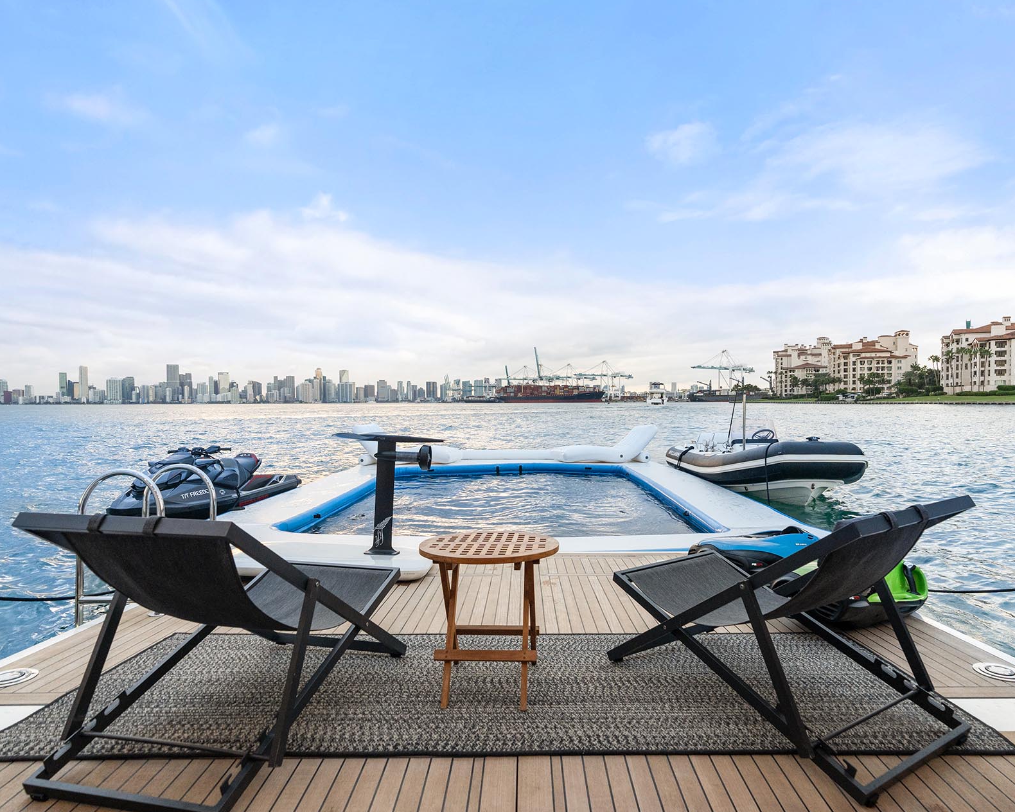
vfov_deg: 70.8
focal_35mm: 19
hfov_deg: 83.1
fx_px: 571
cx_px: 549
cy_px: 423
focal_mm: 16
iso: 800
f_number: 5.6
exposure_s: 1/250
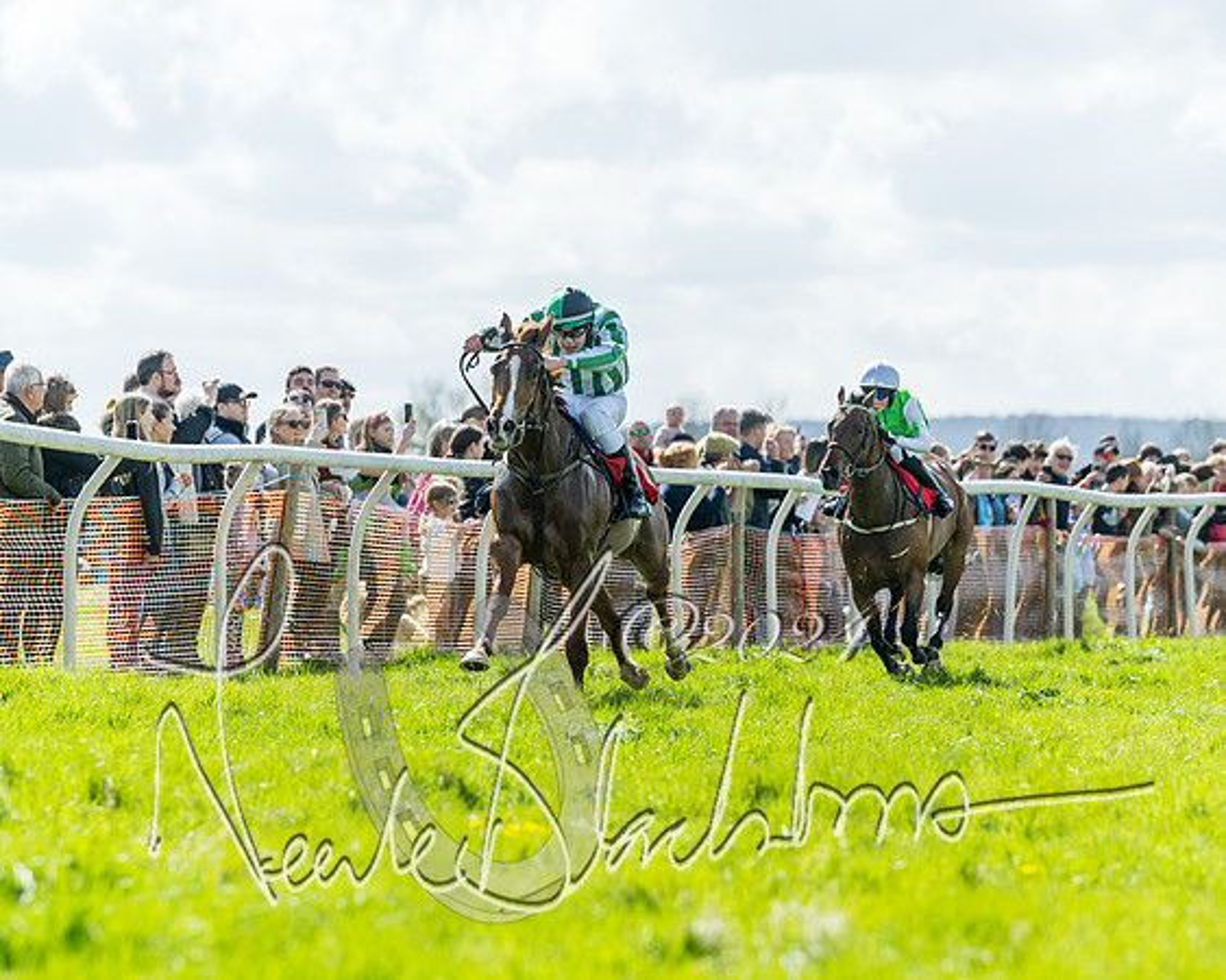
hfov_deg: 7.7
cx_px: 638
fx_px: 9145
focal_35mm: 252
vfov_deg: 6.1
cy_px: 534
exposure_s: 1/4000
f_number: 4
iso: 400
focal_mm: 165
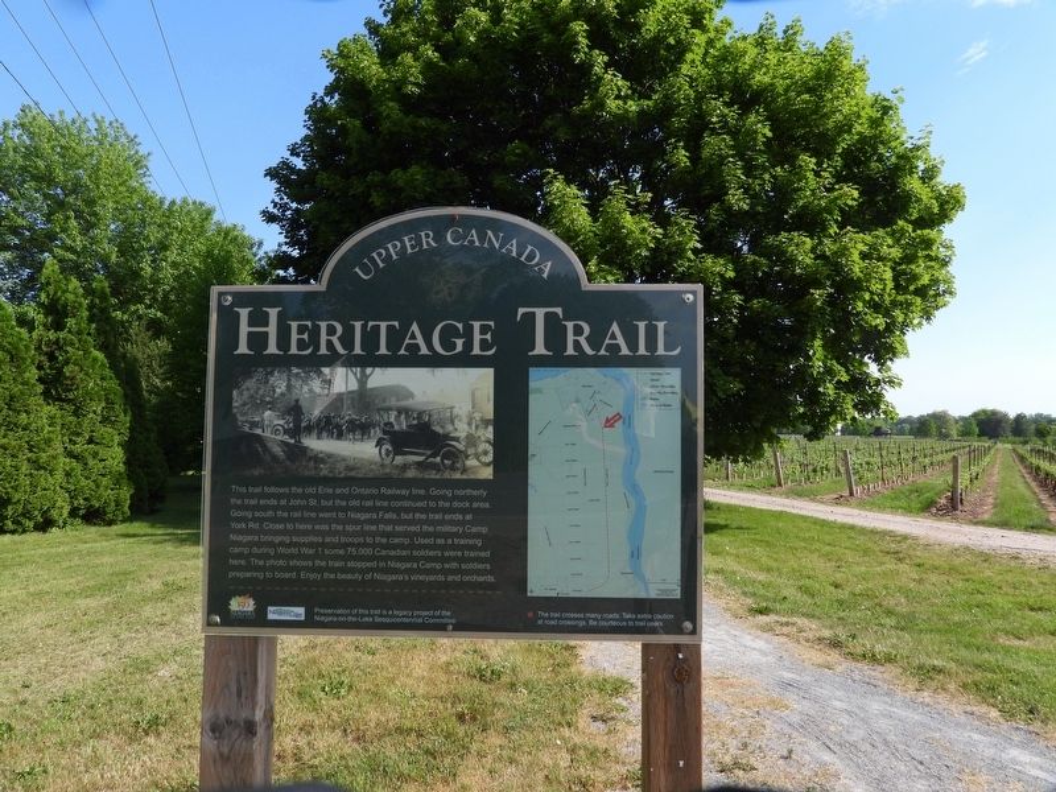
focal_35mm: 24
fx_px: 732
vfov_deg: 56.8
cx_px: 528
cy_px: 396
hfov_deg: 71.6
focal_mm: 4.3
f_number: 2.8
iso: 100
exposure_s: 1/1000
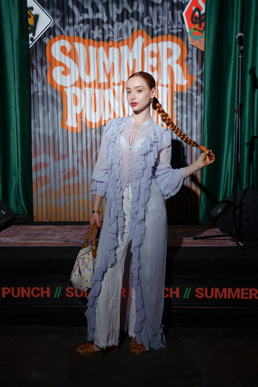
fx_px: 408
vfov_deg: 50.7
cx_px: 129
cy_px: 194
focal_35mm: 38
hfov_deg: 35.1
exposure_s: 1/160
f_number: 7.1
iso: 200
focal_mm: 38
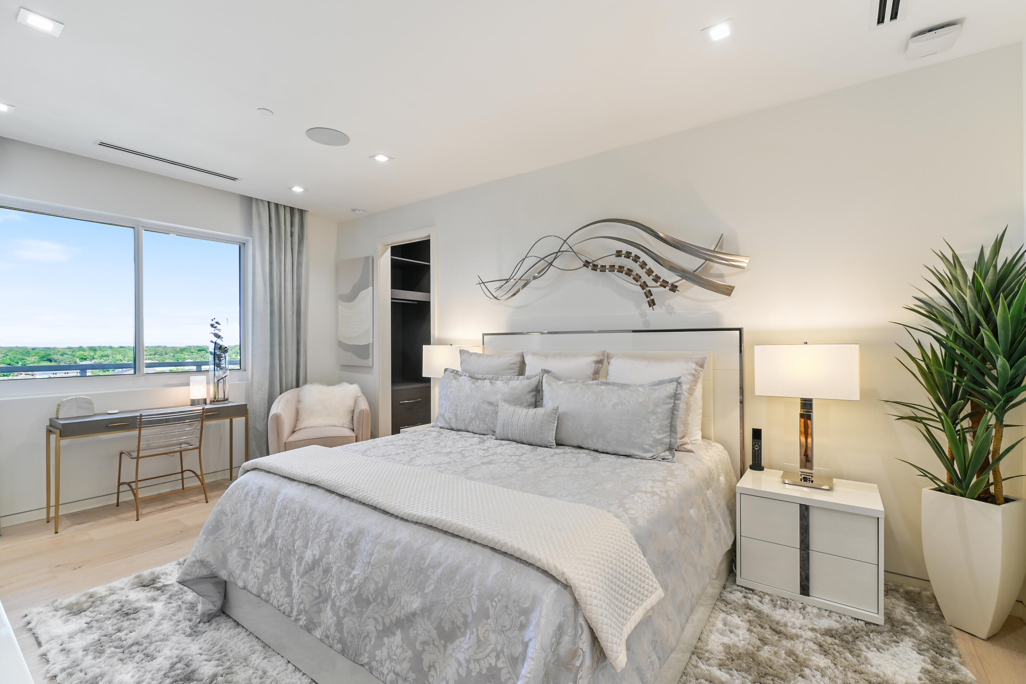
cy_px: 342
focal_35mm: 15
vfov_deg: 77.3
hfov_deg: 100.4
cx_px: 513
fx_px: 427
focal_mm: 10
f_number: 8
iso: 100
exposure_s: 1/1.67
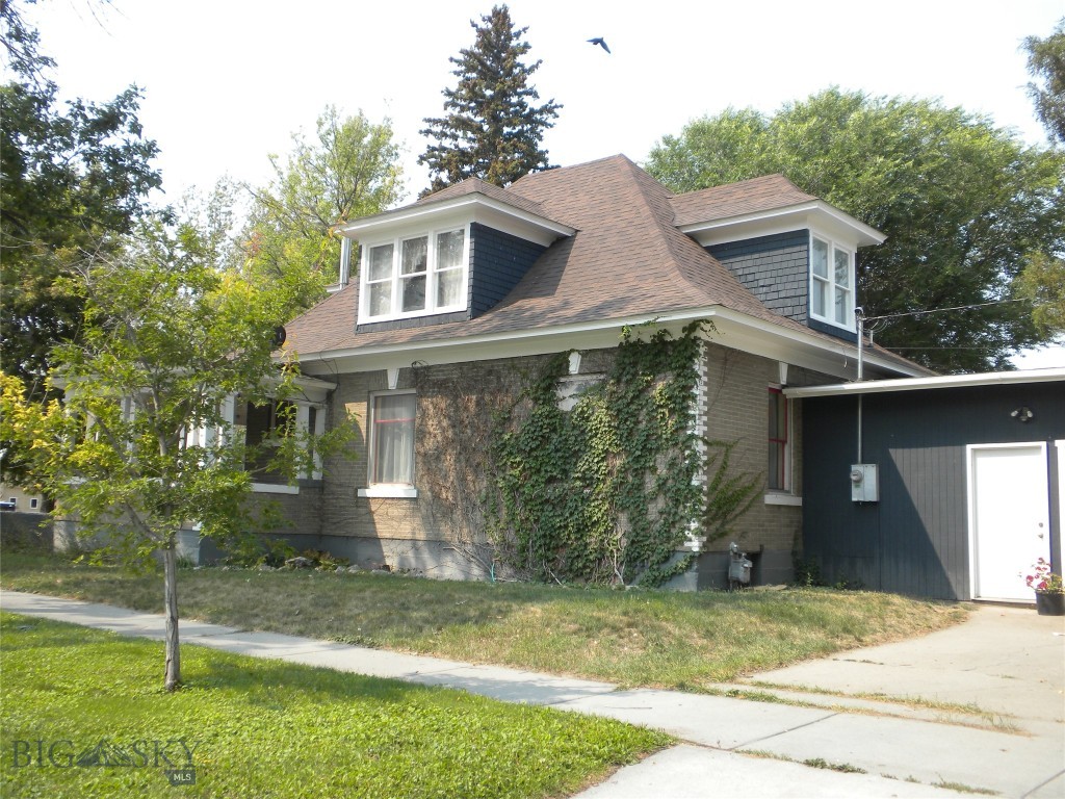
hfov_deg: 50.1
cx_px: 532
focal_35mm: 37
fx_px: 1138
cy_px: 400
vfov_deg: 38.7
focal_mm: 6.6
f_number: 3.5
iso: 64
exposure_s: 1/318
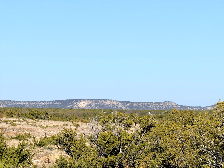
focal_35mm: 200
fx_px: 1294
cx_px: 112
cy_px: 84
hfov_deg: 9.9
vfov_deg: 7.4
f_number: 2.8
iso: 16
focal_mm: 16.89
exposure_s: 1/1116
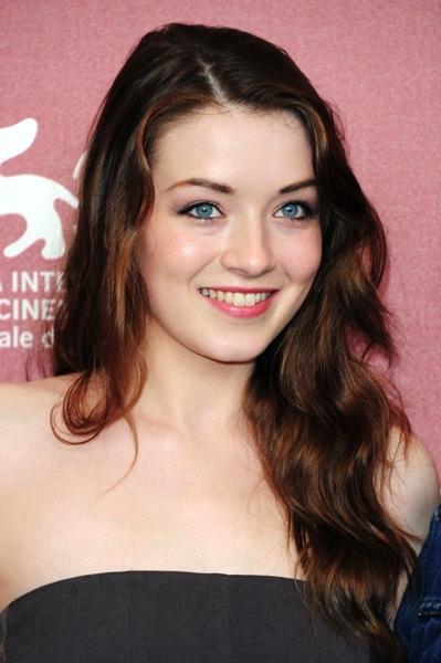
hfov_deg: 4.6
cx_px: 220
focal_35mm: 300
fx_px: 5522
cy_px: 332
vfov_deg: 6.9
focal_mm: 300
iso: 400
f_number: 6.3
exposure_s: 1/250
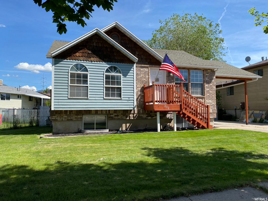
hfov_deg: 67.3
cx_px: 134
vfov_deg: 53.1
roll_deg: +0.4
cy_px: 100
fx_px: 201
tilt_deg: +2.5
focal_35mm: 26
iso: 32
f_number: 1.8
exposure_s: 1/1898
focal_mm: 4.25
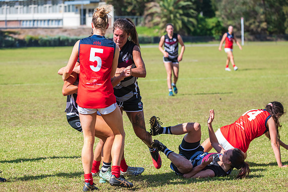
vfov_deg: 8.5
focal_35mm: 162
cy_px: 99
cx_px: 133
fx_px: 1294
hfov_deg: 12.7
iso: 800
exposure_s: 1/2000
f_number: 7.1
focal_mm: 150
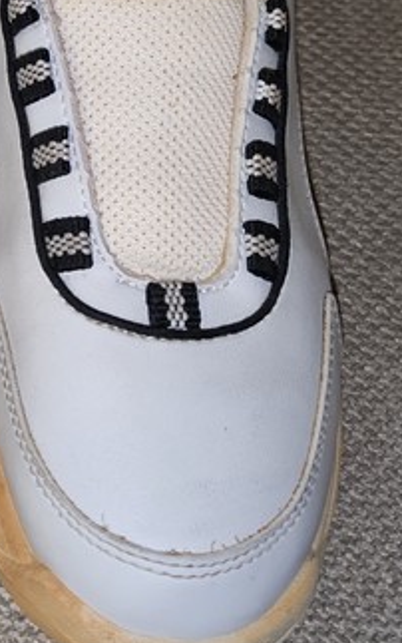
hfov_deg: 20.0
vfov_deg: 31.7
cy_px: 92
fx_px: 1086
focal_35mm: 62
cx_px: -47
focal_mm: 6.12
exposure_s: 1/100
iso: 1600
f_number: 1.9
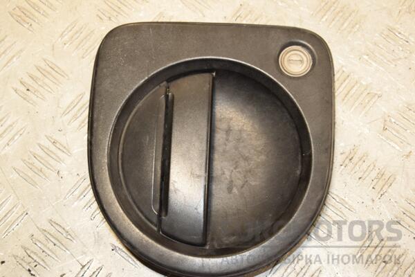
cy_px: 138
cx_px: 208
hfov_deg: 28.1
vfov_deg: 18.9
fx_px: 830
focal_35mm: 72
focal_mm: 48
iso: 800
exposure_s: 1/200
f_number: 7.1
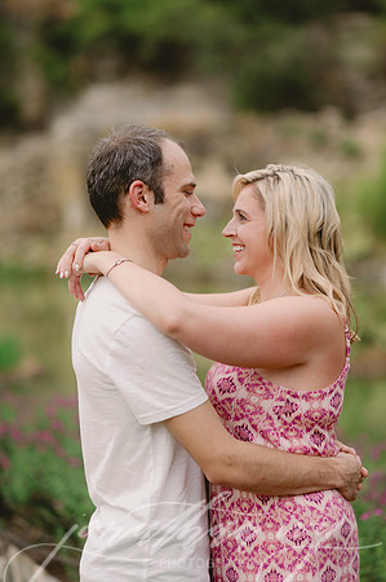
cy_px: 291
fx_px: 1370
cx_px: 193
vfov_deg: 23.9
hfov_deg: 16.0
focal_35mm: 85
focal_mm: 85
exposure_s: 1/800
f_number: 2
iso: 80
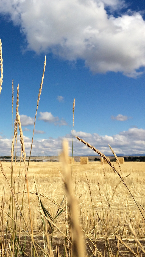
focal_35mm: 45
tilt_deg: +12.8
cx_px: 25
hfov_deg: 26.0
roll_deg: -0.3
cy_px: 87
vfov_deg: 44.8
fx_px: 308
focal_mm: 4.15
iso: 32
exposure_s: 1/4115
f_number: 2.2
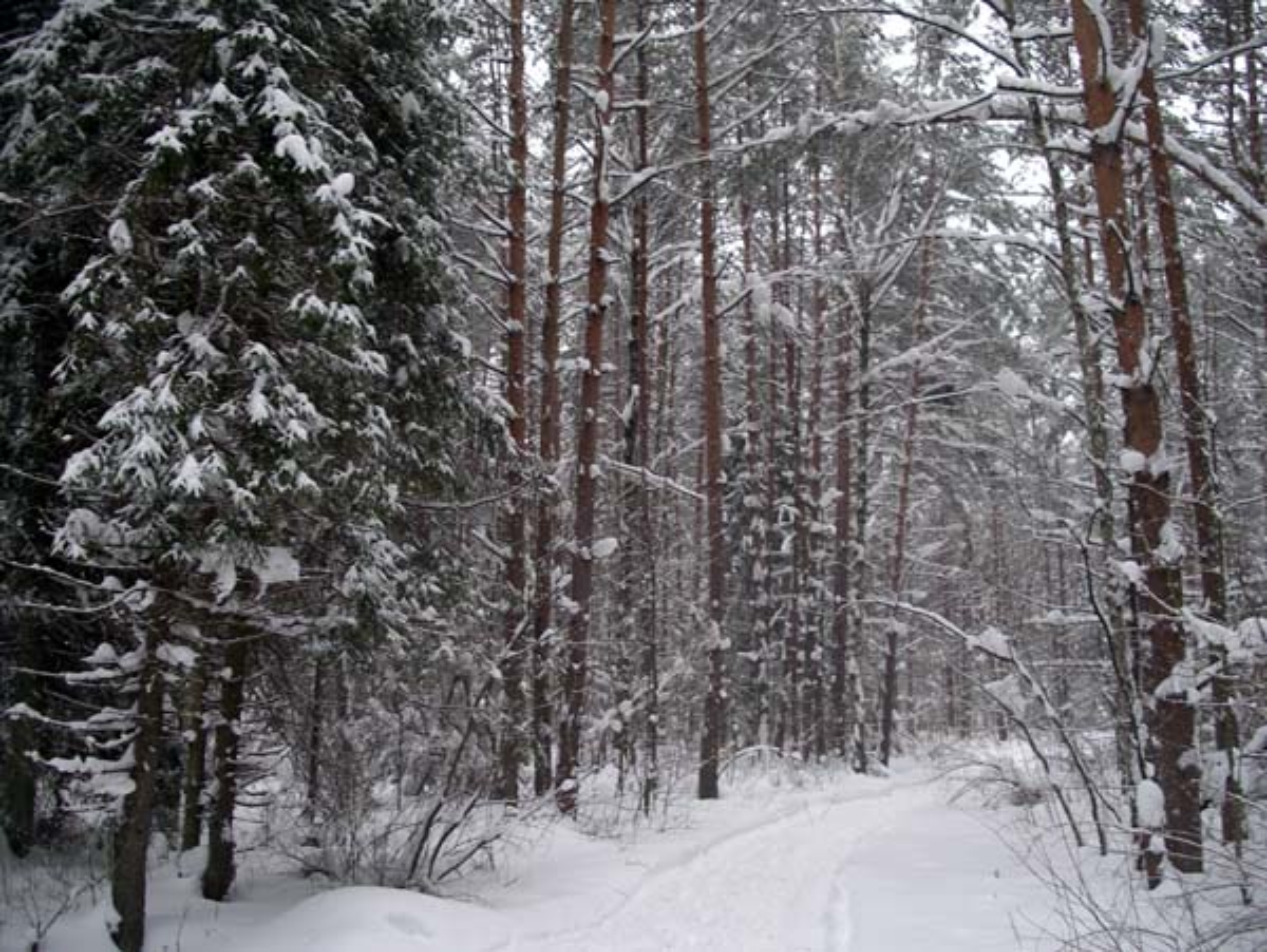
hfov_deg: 50.1
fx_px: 1355
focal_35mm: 37
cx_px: 634
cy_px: 476
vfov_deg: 38.7
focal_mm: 7.8
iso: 100
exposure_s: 1/40
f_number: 2.8
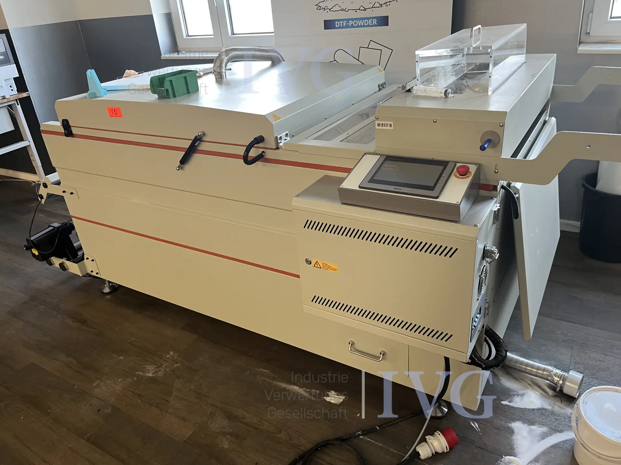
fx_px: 466
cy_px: 232
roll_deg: +6.0
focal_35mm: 26
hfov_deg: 67.3
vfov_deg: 53.1
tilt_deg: -22.9
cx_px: 310
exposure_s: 1/60
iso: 160
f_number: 1.6
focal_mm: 5.1
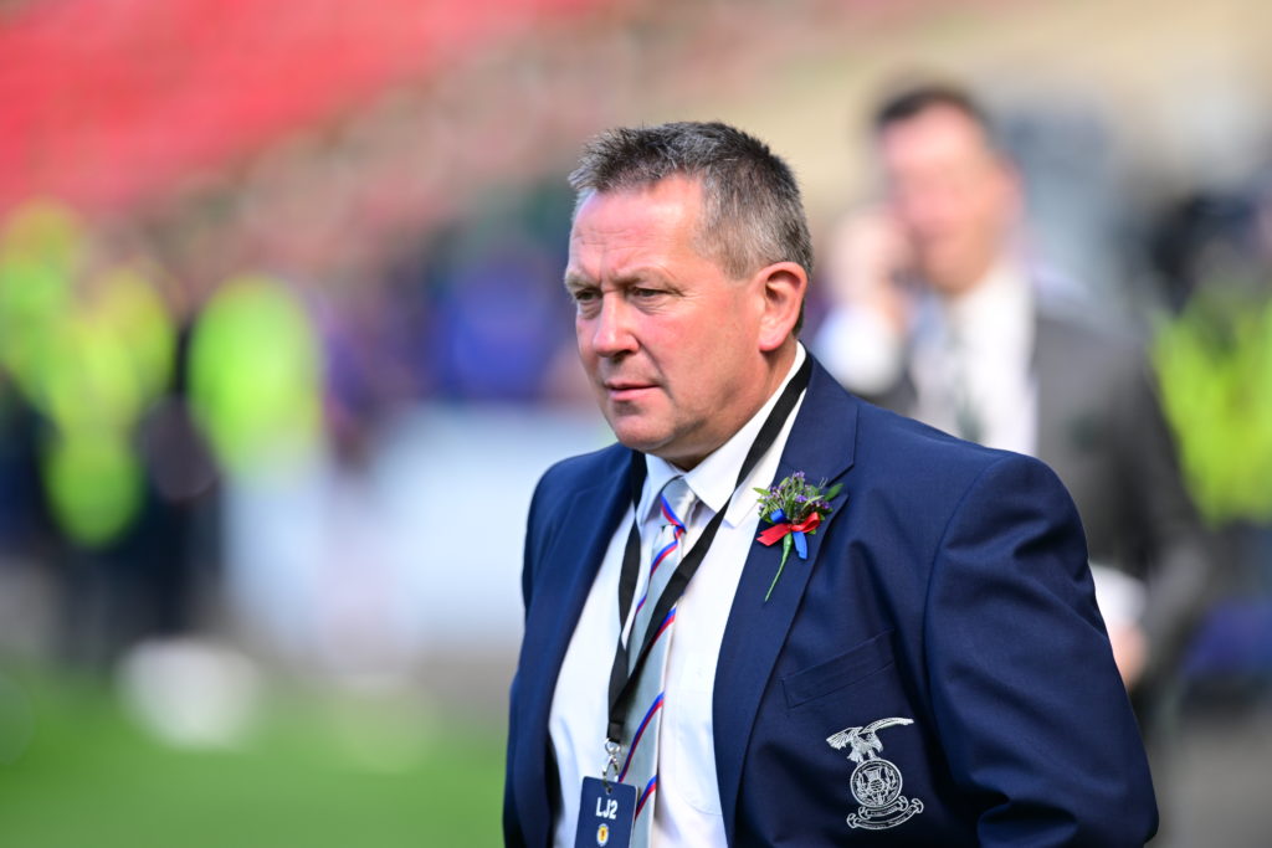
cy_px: 424
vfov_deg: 3.4
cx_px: 636
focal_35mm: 400
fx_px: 14134
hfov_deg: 5.2
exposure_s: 1/800
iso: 400
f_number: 4
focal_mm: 400
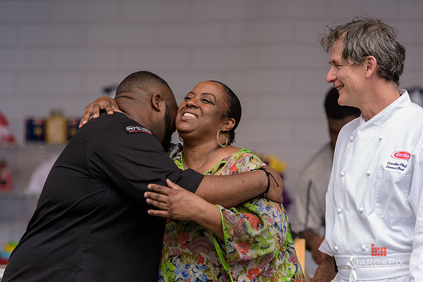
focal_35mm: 135
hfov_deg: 15.2
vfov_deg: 10.2
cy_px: 141
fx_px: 1587
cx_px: 212
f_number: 3.2
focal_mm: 135
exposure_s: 1/800
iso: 250
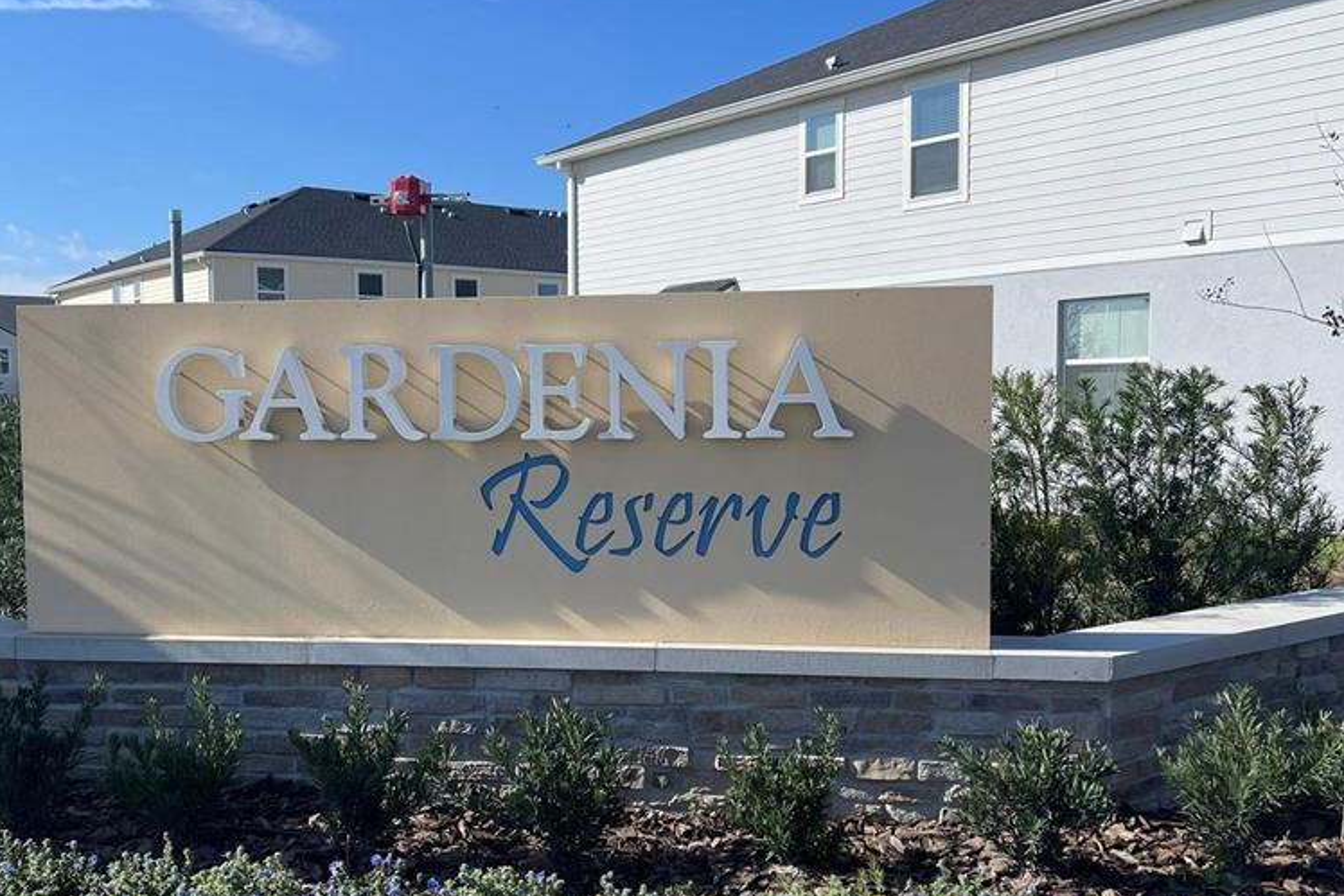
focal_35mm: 37
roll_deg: +0.4
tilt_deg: -3.7
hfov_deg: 51.7
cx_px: 571
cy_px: 492
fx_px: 1382
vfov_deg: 35.9
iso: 50
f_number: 1.6
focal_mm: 5.1
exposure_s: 1/6250
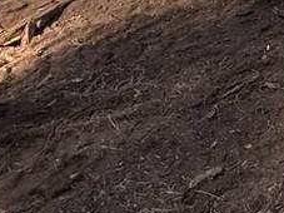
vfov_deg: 12.7
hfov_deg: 16.3
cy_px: -342
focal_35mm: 79
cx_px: 623
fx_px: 648
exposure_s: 1/99
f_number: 2.2
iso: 80
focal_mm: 2.22
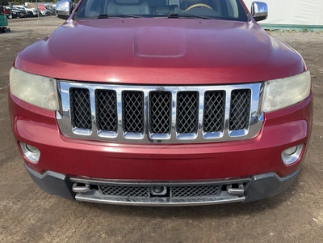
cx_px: 162
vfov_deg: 48.2
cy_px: 122
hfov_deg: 61.7
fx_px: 271
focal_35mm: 29
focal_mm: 3
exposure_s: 1/792
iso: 25
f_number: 1.8
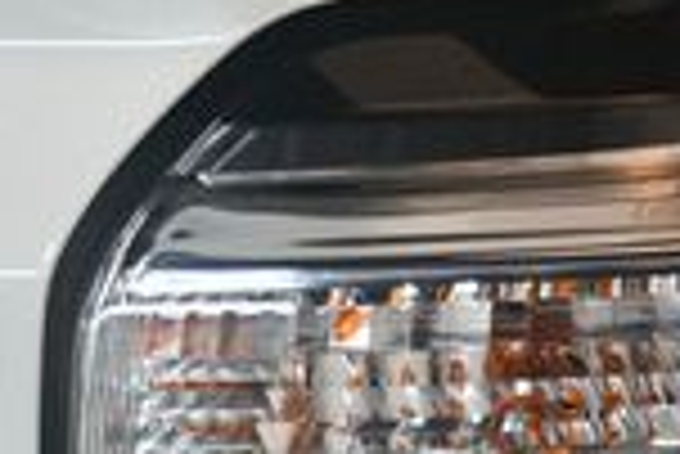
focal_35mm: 203
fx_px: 3838
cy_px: 701
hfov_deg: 10.1
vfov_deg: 6.7
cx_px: 396
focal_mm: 32
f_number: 4
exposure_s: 1/125
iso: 1400
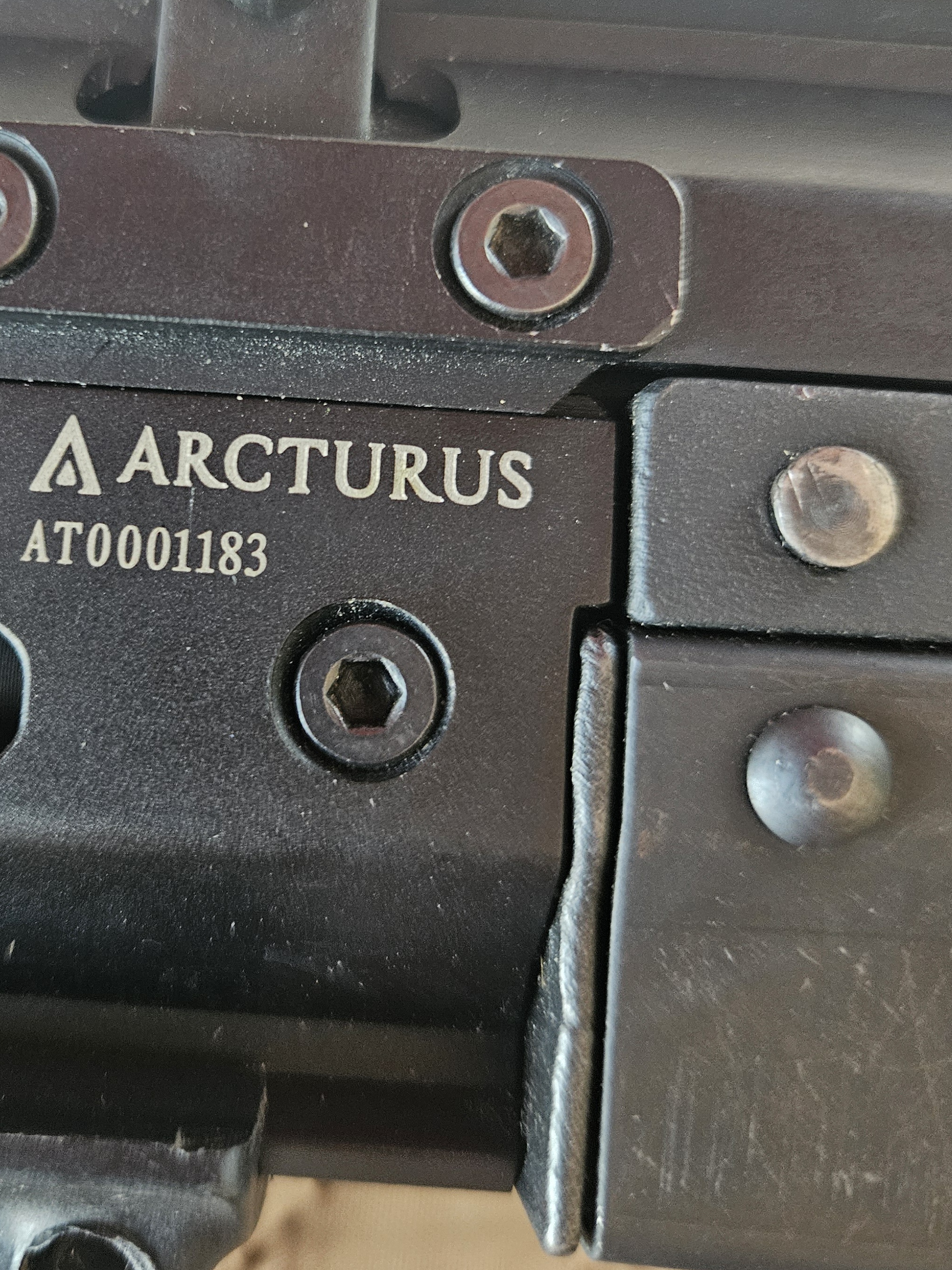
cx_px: 269
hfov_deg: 40.9
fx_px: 1247
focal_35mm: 34
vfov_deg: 53.2
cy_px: 453
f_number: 1.8
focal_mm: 5.4
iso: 640
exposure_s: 1/50.3
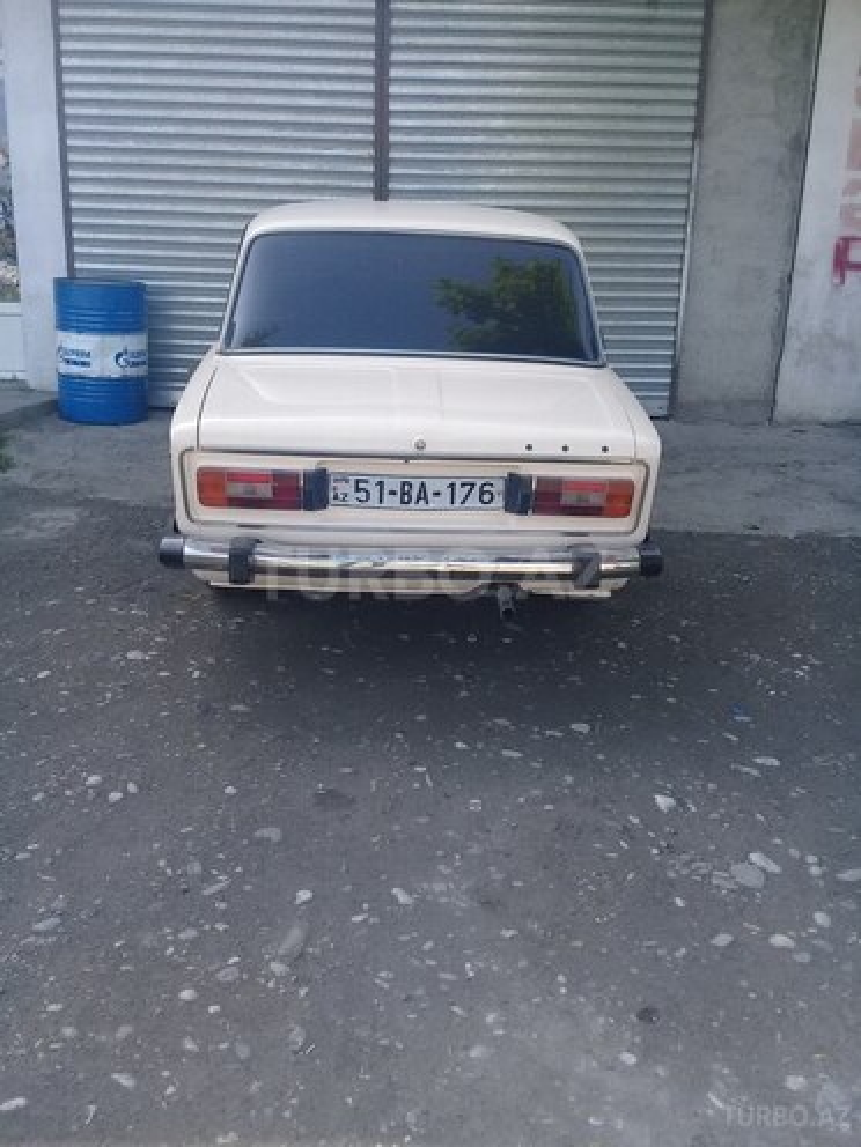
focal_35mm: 31
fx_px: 1028
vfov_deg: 58.4
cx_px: 430
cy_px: 574
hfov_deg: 45.4
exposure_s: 1/262
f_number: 2.2
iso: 50
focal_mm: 3.3
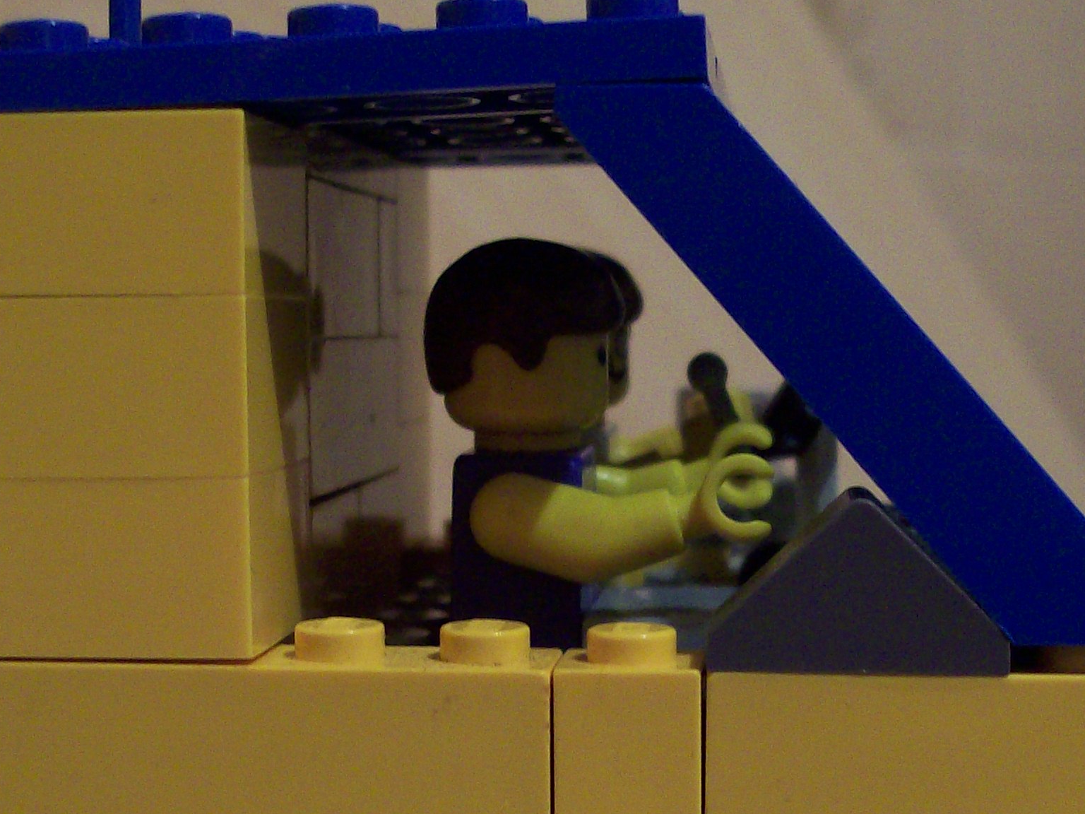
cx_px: 668
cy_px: 632
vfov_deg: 20.3
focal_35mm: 72
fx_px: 2257
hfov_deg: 27.0
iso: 160
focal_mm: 6
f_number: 2.7
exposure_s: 1/8
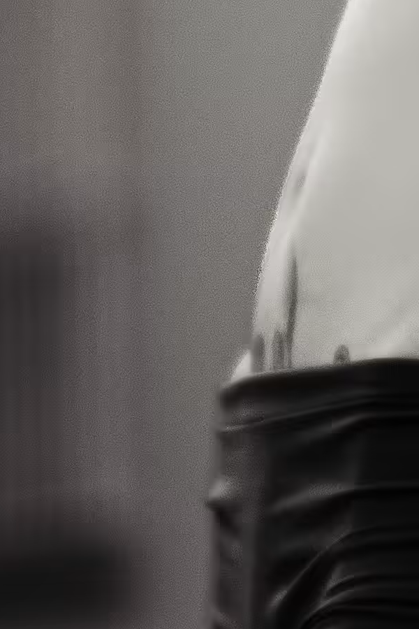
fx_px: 8728
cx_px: 700
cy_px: -109
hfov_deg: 2.7
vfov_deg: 4.1
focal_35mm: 500
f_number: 1.4
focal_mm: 50
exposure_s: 1/2000
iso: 100
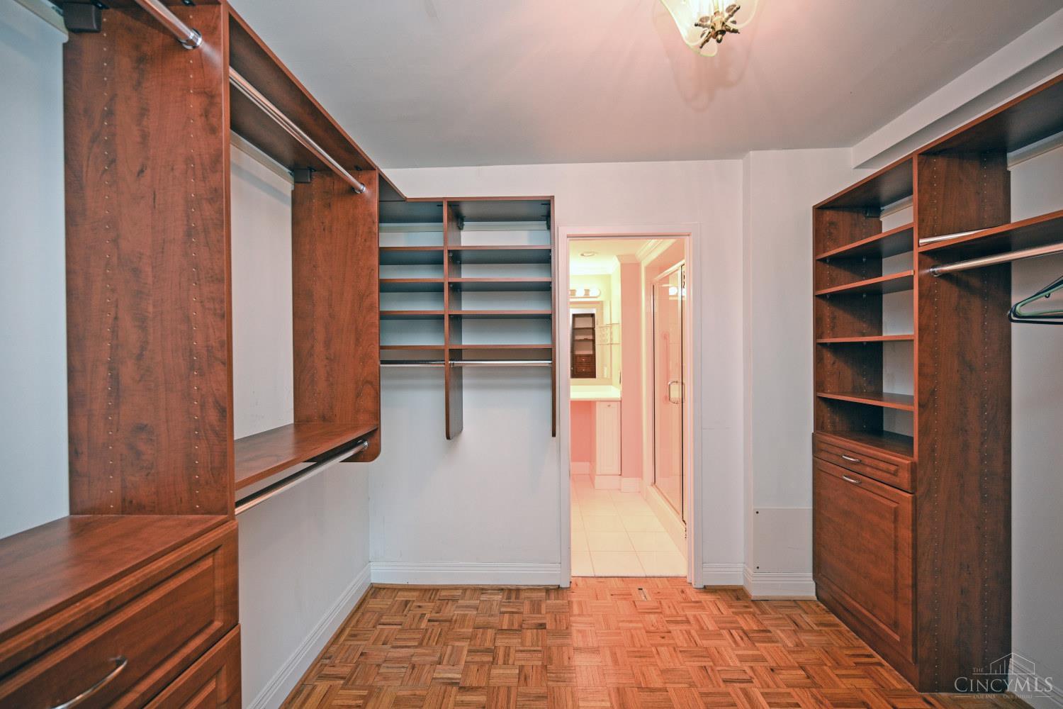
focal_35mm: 14
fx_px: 413
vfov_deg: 81.2
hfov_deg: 104.3
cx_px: 532
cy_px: 354
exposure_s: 1/60
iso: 560
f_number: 4
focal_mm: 14
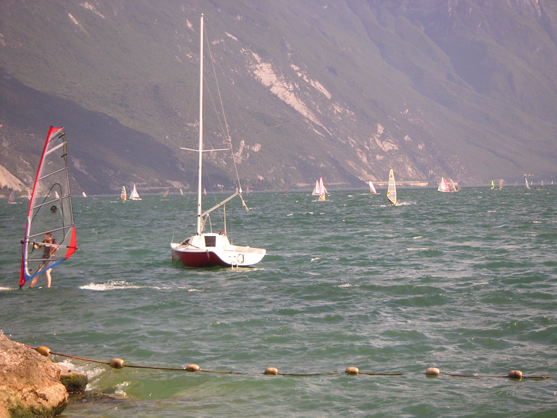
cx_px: 278
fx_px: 1786
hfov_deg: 17.7
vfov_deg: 13.3
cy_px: 209
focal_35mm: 111
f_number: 3.7
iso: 64
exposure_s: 1/500
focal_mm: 14.4
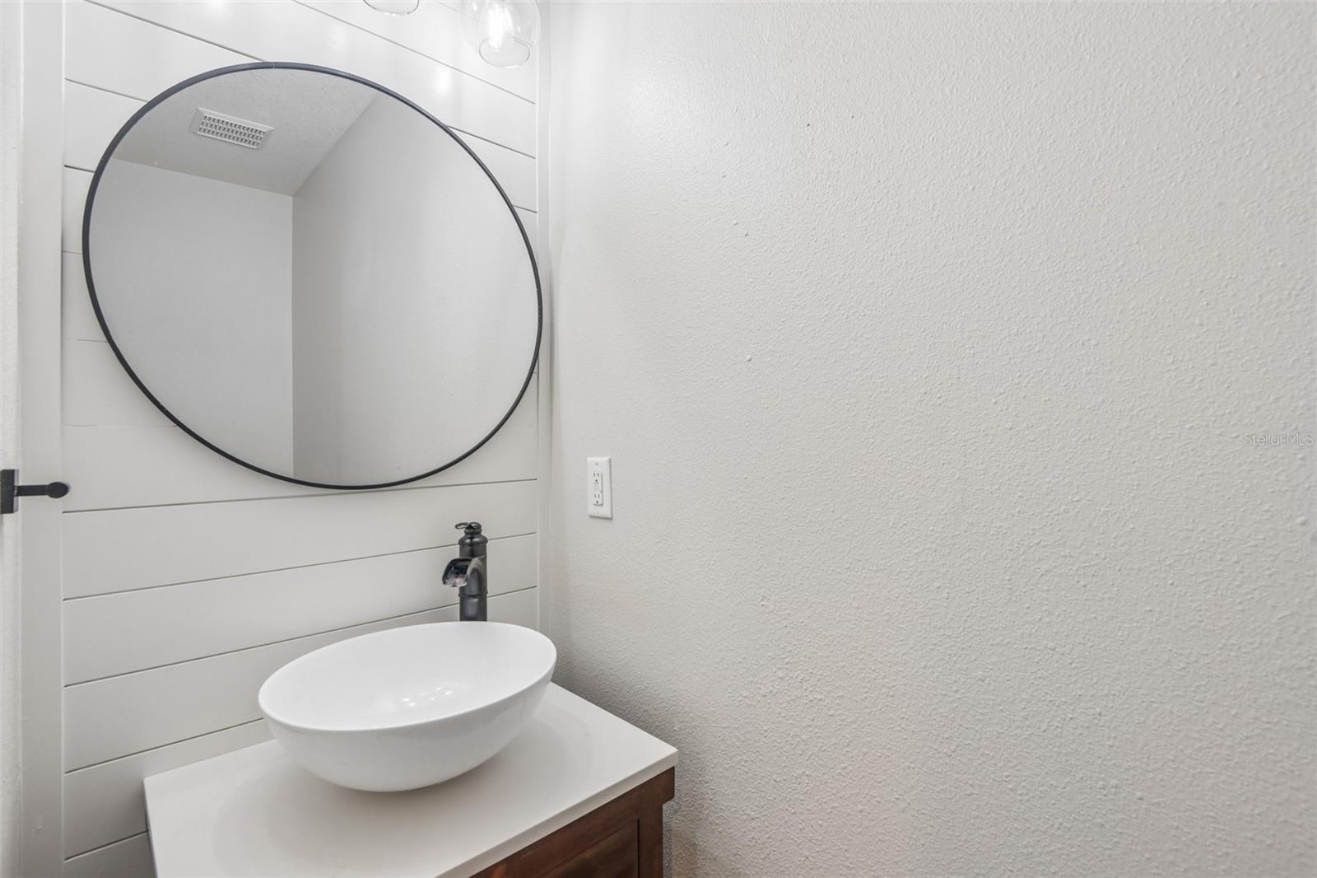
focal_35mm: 16
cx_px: 658
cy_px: 439
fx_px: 585
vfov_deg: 73.7
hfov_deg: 96.7
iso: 400
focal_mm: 16
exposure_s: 1/30
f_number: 8
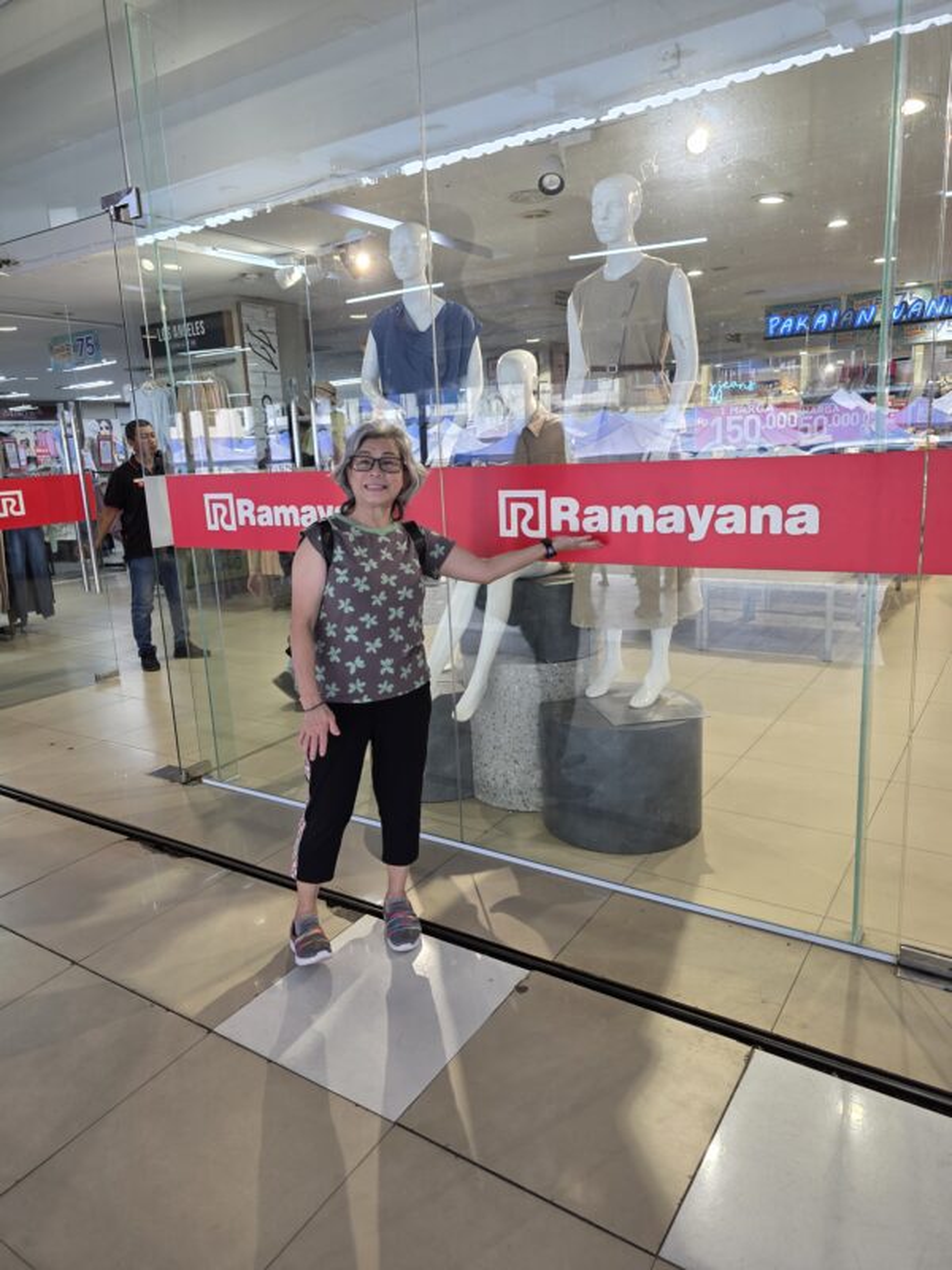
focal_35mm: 23
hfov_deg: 58.9
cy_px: 635
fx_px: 843
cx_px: 476
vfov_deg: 73.9
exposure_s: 1/100
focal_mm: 6.3
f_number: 1.7
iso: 100
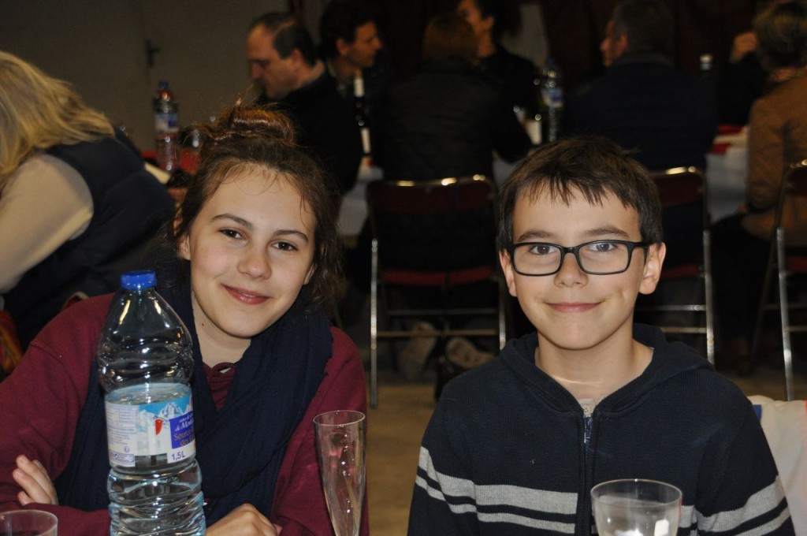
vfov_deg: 18.1
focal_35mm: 75
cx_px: 404
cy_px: 268
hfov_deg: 27.0
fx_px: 1679
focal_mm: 50
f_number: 4.8
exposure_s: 1/60
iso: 800
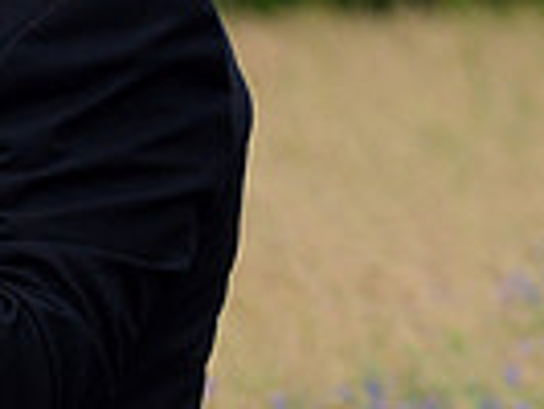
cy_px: 59
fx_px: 8274
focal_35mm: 526
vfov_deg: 2.8
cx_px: -401
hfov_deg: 3.7
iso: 1250
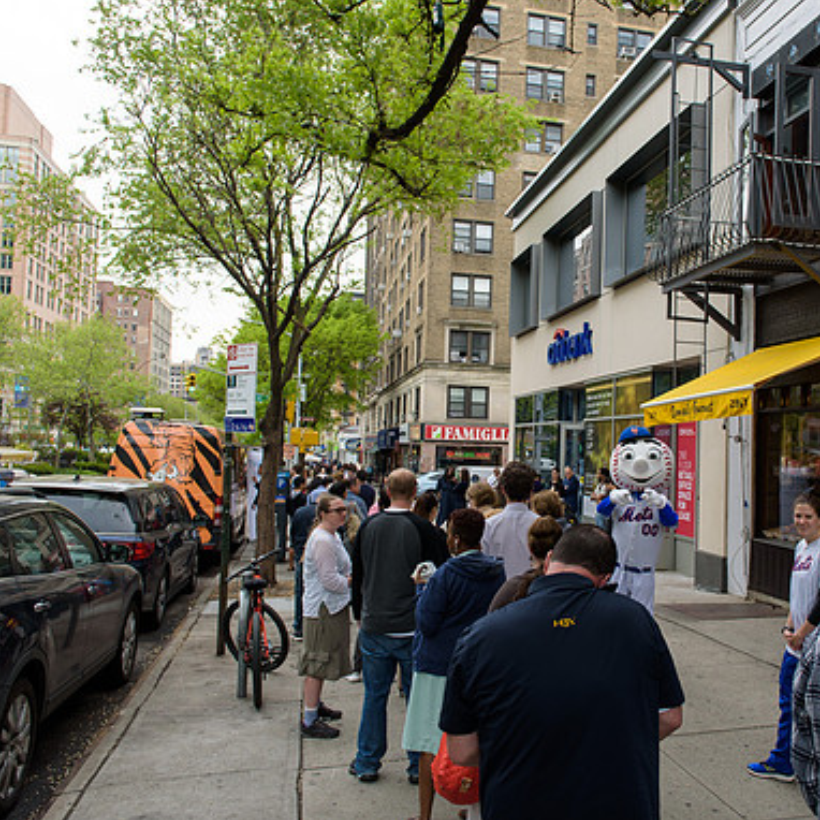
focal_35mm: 31
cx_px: 535
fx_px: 831
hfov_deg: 51.7
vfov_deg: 52.5
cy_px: 409
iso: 200
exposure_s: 1/250
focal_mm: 24
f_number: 4
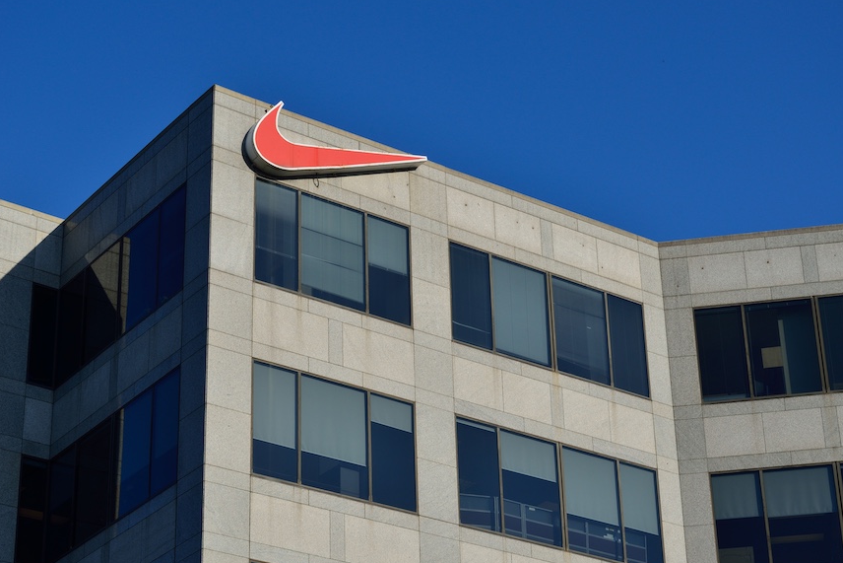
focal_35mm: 87
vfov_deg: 15.8
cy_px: 285
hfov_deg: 23.5
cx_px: 422
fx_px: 2026
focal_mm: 55
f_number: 8
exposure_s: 1/500
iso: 100
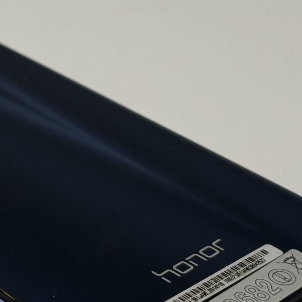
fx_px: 1362
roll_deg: -4.7
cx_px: 39
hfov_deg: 12.6
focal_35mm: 138
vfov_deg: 12.7
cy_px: 141
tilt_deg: -30.6
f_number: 1.78
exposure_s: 1/975
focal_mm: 6.76
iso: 64
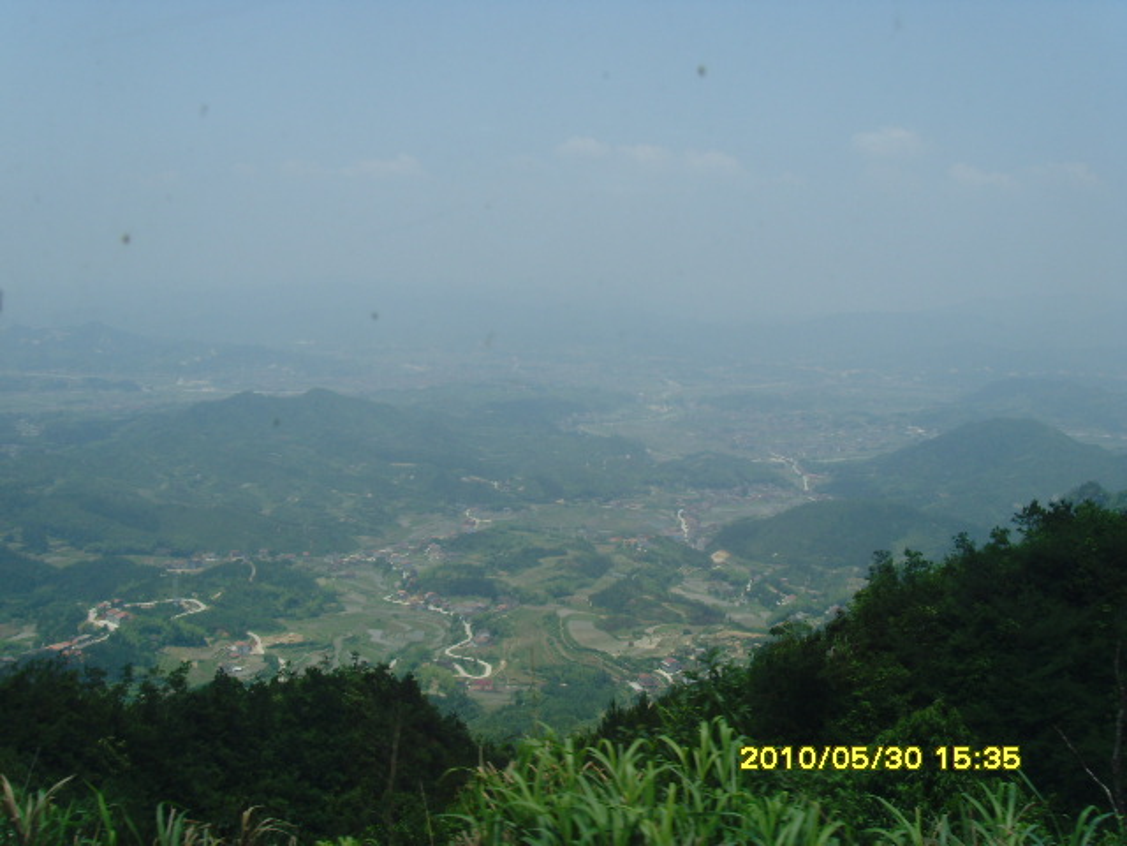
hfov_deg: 47.9
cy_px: 423
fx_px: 1270
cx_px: 564
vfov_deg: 36.8
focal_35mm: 39
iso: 80
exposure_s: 1/350
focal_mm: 6.6
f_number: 6.3
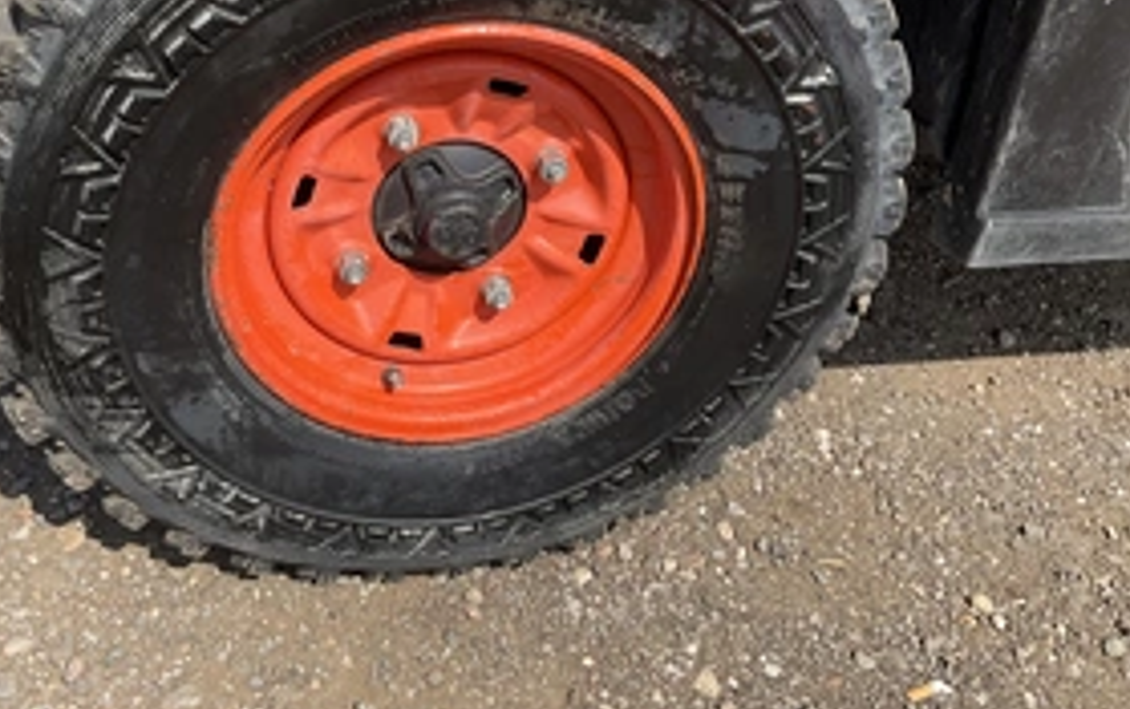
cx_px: 518
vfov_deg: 29.1
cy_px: 235
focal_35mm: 44
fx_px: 1356
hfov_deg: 45.2
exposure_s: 1/912
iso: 25
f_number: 1.8
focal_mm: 3
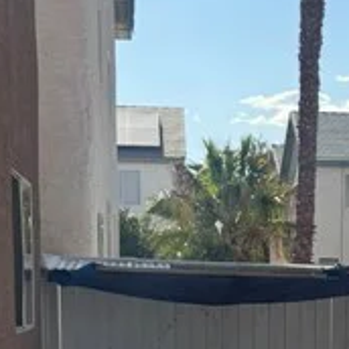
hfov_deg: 13.6
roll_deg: +0.3
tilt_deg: -5.7
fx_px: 1437
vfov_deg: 13.4
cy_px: 432
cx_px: 363
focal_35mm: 126
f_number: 1.78
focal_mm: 6.76
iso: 80
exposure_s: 1/5348
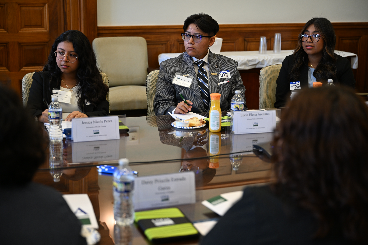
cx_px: 184
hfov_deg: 32.4
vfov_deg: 21.9
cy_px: 122
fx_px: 634
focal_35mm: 62
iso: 160
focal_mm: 62
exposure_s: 1/50
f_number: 3.2
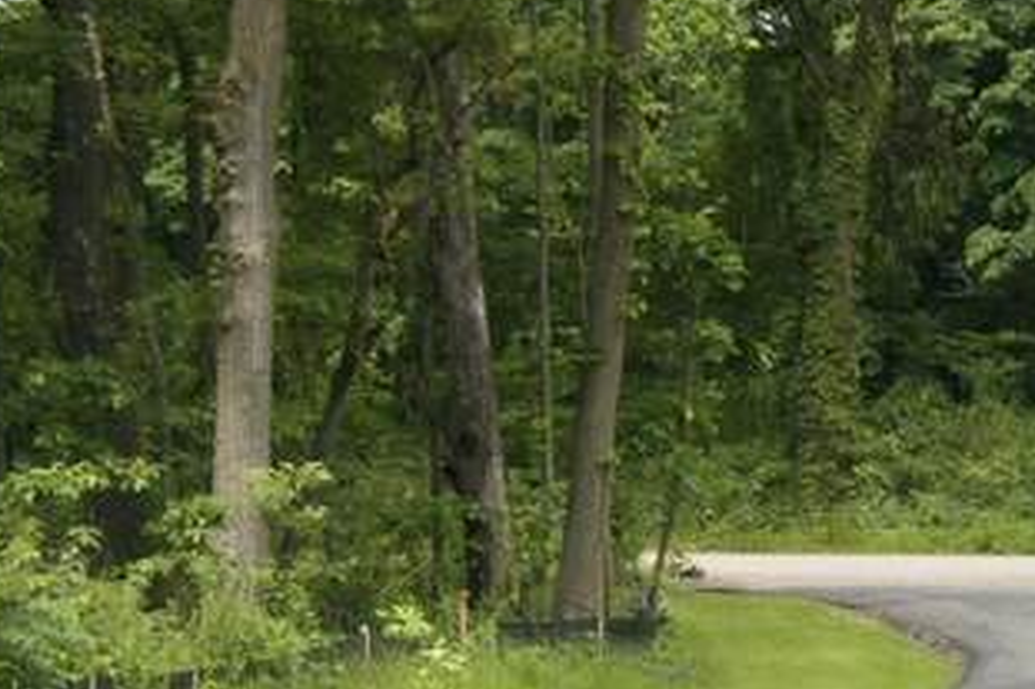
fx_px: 4138
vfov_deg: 9.5
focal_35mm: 144
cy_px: 354
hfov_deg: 13.9
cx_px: 1175
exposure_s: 1/320
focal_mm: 35
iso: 320
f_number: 8
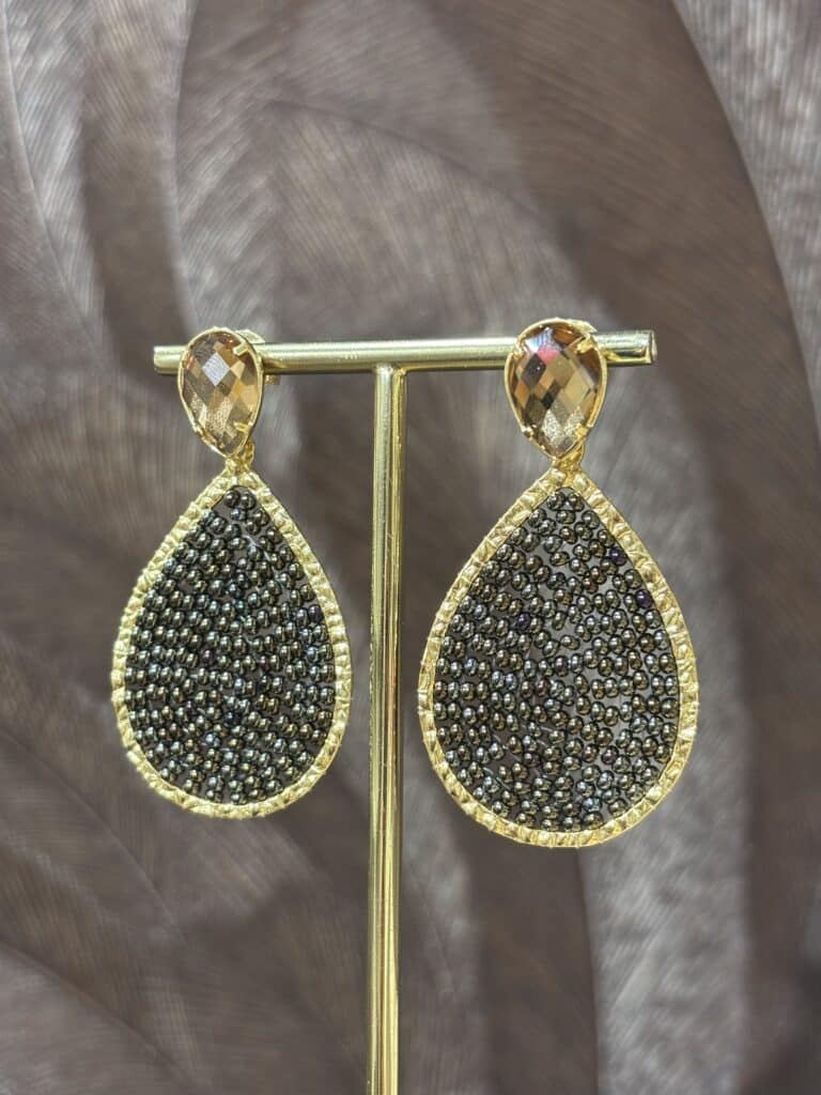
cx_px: 410
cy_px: 548
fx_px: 1644
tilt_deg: -1.8
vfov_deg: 36.8
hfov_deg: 28.0
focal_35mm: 52
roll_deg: -1.1
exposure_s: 1/50
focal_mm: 5.96
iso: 80
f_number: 1.6
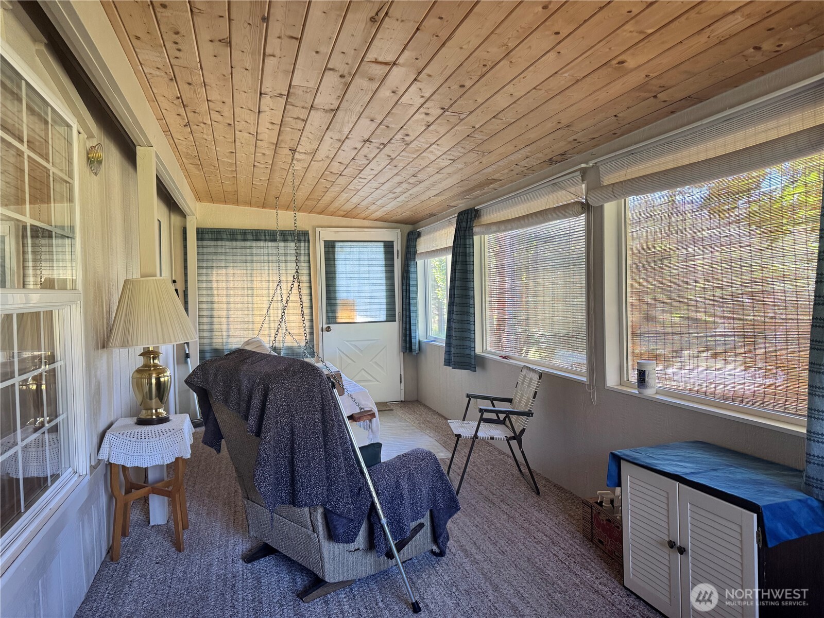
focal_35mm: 24
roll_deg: +0.8
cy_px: 309
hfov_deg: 71.6
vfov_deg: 56.8
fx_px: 571
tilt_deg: -3.0
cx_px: 412
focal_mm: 6.76
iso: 200
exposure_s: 1/106
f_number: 1.78
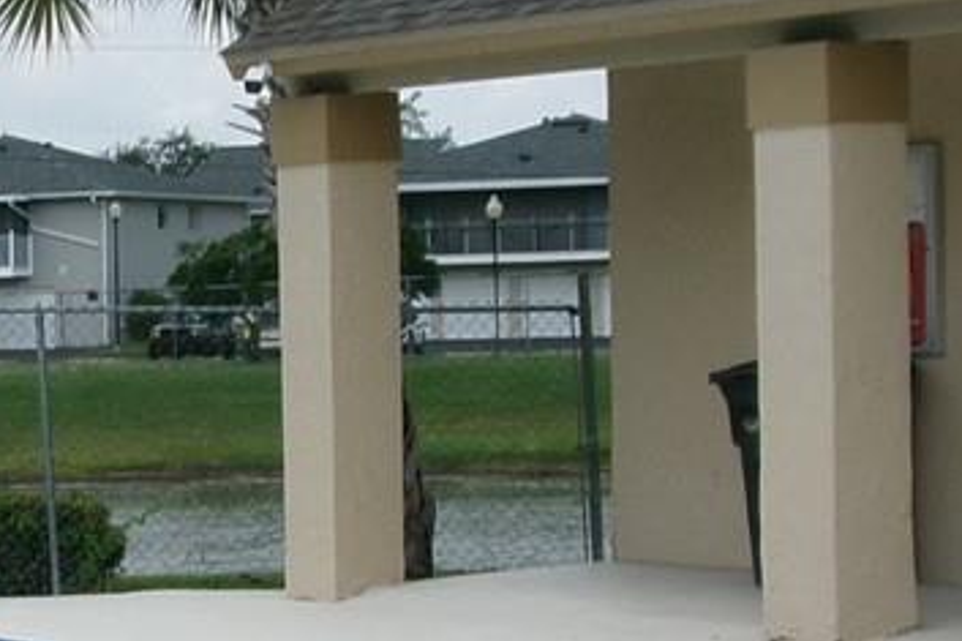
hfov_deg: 15.3
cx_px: 11
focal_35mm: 132
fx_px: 3526
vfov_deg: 10.4
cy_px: 491
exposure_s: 1/110
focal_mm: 5.1
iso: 100
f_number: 10.8
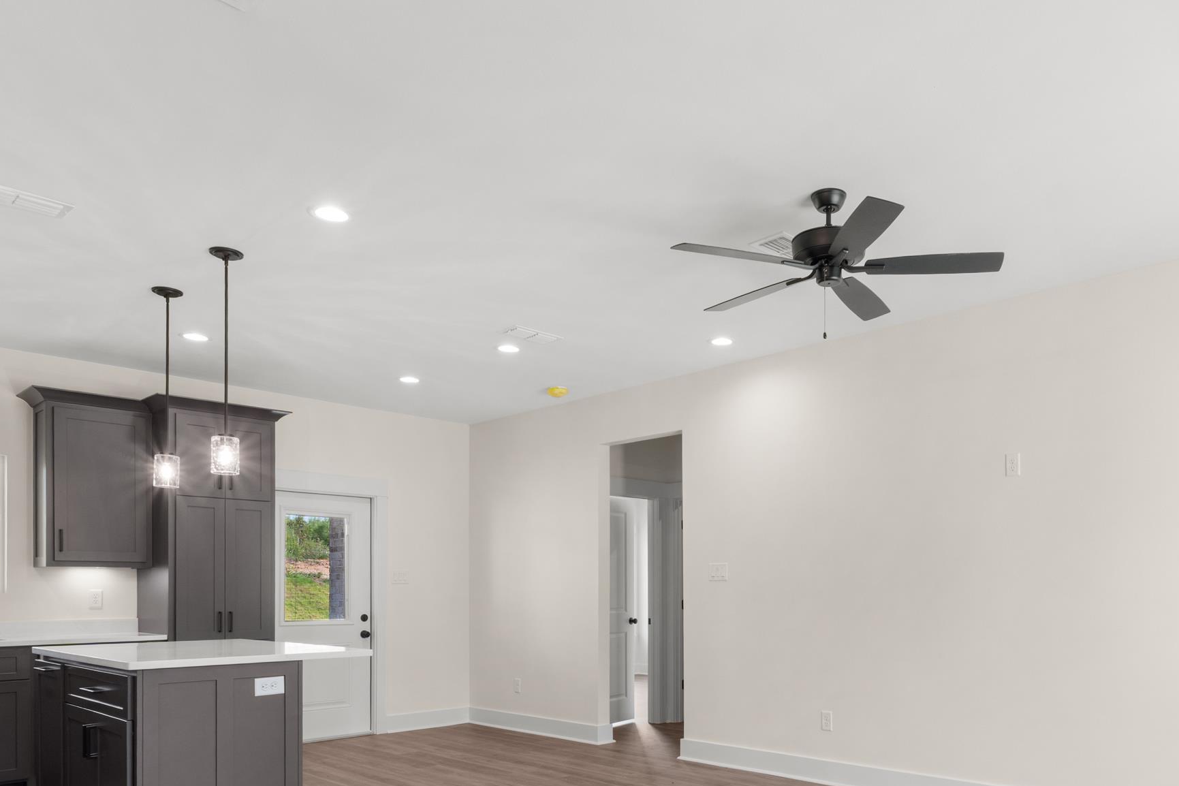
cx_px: 717
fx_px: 851
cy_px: 577
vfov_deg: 47.9
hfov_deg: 68.6
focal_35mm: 26
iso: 200
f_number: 9
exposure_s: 1/3
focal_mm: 10
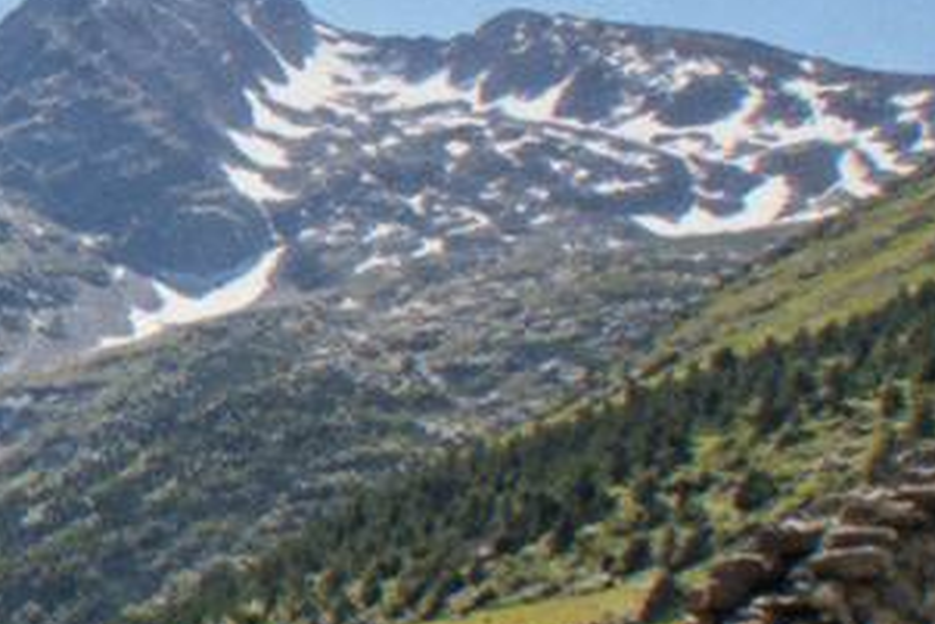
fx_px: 4053
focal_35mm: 156
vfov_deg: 8.7
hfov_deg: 12.8
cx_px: -258
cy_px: 860
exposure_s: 1/640
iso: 500
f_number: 7.1
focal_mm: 47
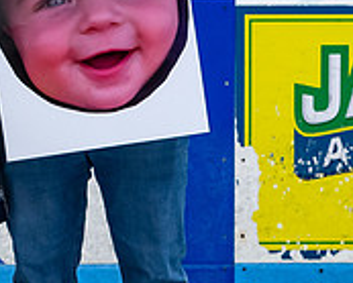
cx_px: 16
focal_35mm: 310
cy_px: -47
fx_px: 3244
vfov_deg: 5.0
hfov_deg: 6.2
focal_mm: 50
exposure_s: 1/250
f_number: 4.5
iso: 500
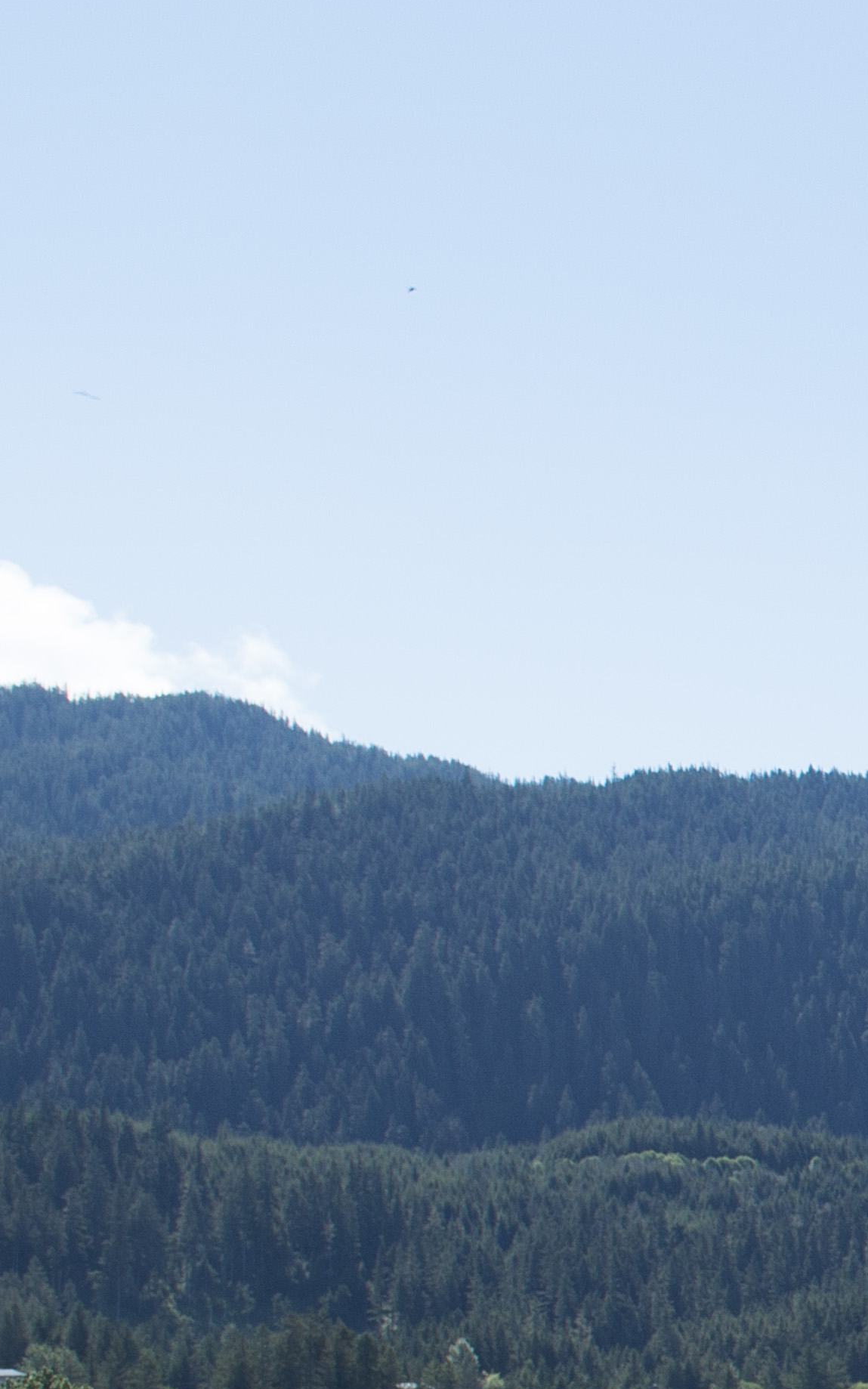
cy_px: 1278
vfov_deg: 22.4
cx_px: 1741
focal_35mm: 90
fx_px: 3406
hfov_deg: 12.7
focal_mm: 18
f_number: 13
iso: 100
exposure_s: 1/100
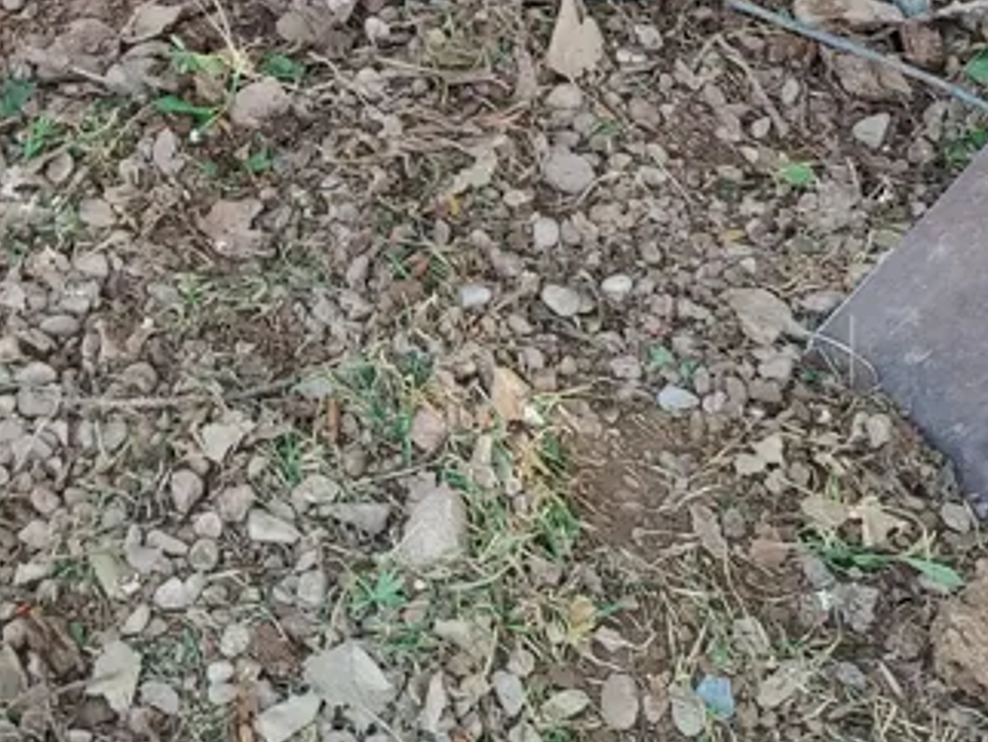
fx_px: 2856
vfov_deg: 13.7
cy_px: -461
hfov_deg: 19.3
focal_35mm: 100
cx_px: 104
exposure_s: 1/100
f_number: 1.8
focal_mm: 6.06
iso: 160
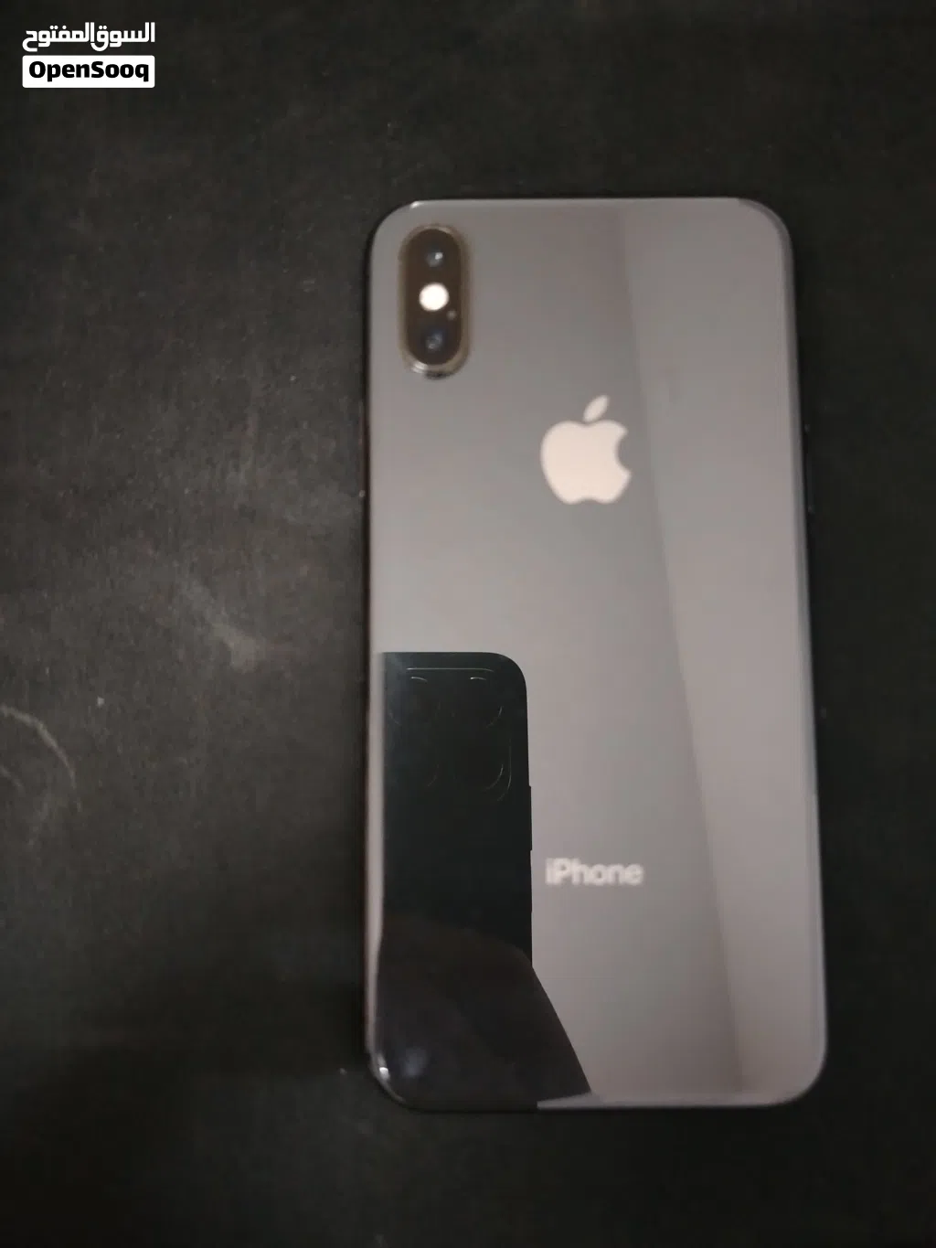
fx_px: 865
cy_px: 624
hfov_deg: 56.8
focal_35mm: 24
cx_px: 468
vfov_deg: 71.6
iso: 8960
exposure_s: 1/20
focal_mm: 5.25
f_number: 1.75
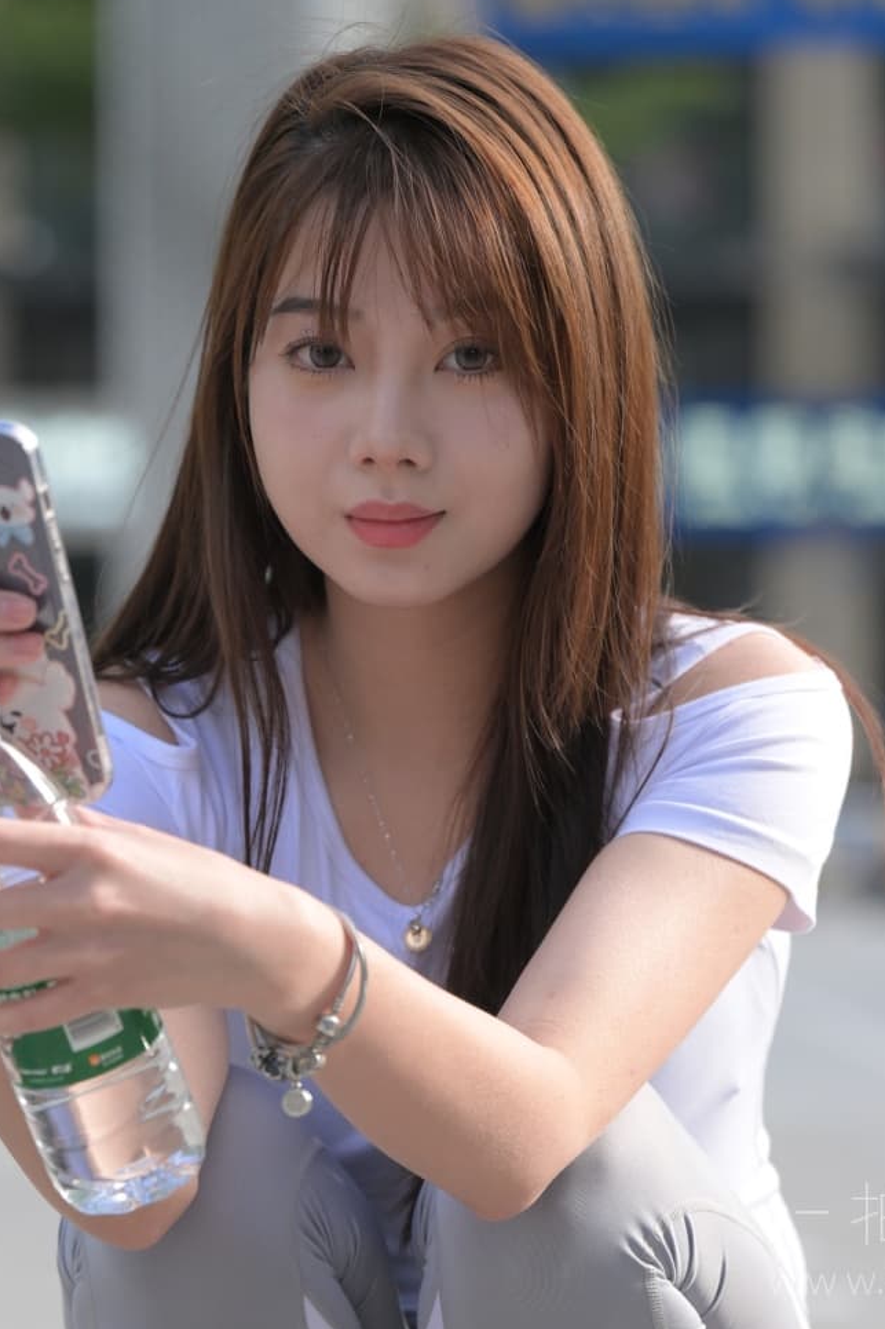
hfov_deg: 7.1
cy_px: 1173
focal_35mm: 194
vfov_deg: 10.6
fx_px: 7156
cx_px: 465
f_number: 3.5
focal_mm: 104
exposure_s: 1/800
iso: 400
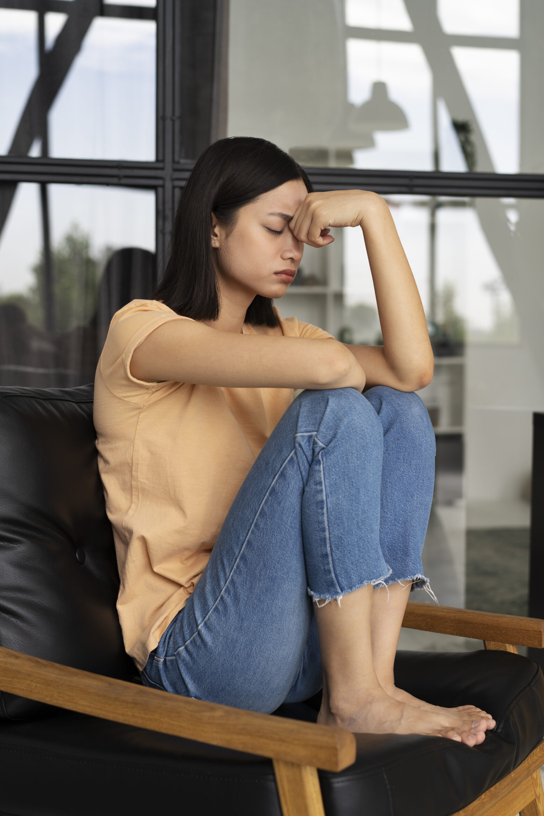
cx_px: 272
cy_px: 408
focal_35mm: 55
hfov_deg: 24.6
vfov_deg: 36.2
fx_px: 1246
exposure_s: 1/160
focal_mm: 55
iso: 100
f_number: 3.5
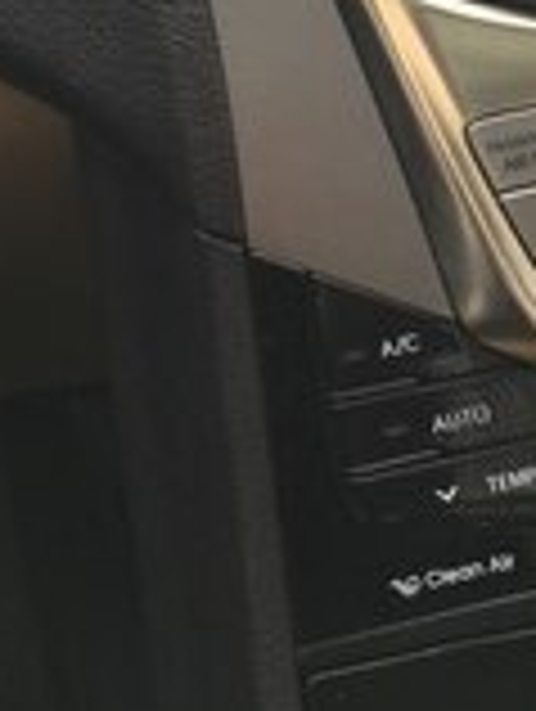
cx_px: 419
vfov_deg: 20.2
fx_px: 1874
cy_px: -126
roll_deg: +0.0
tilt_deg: -28.7
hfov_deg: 16.2
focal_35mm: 91
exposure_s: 1/50
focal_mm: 4.15
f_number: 2.2
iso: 25
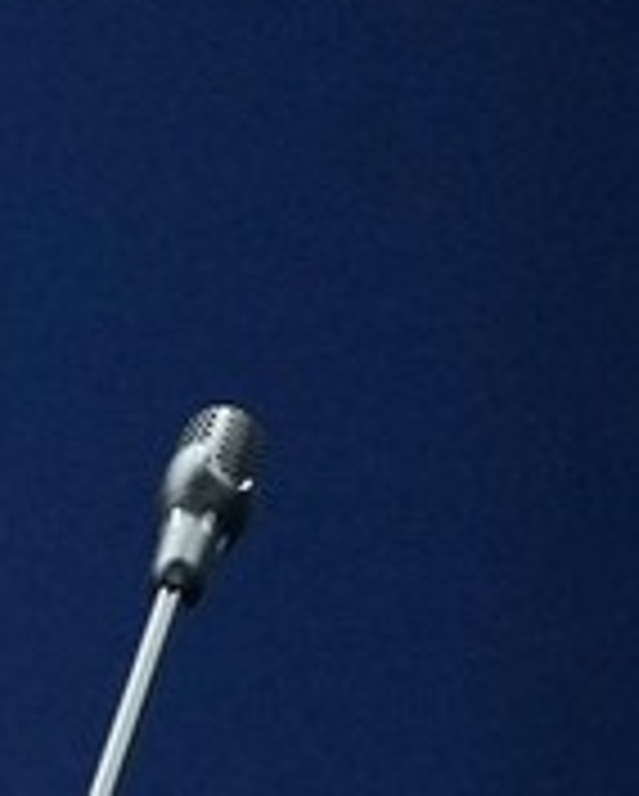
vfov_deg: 0.6
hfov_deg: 0.5
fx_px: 78775
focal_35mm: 3338
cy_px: 1239
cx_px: 1958
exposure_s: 1/500
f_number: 2.8
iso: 2500
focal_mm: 300
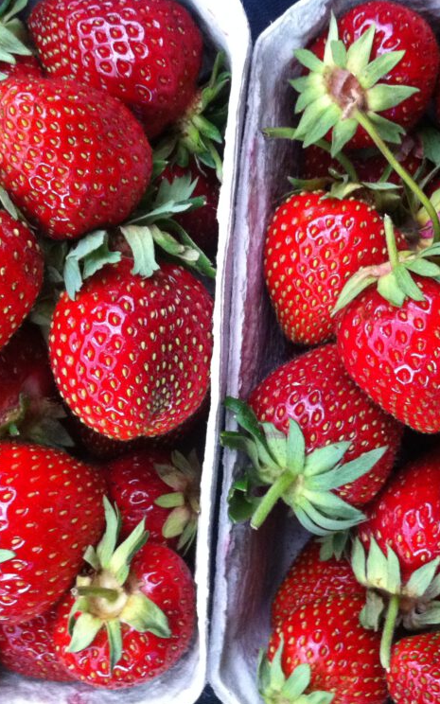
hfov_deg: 25.3
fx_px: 979
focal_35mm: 51
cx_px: 259
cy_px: 359
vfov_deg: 39.6
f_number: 2.8
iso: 400
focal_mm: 3.85
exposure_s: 1/15
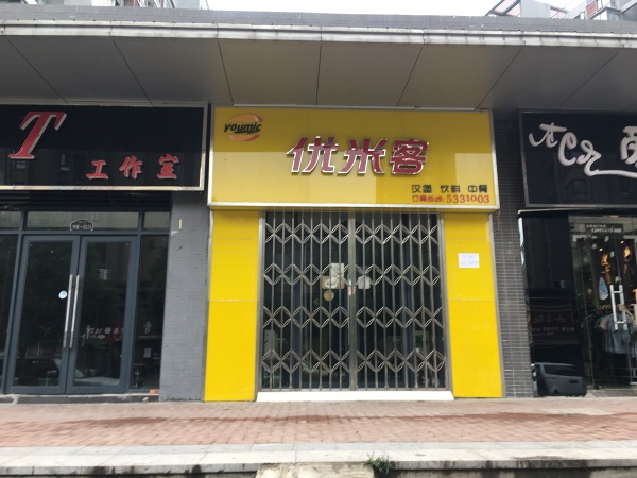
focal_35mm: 29
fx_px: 534
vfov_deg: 48.2
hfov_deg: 61.7
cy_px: 239
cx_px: 318
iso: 25
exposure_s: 1/50
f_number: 2.2
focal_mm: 4.15
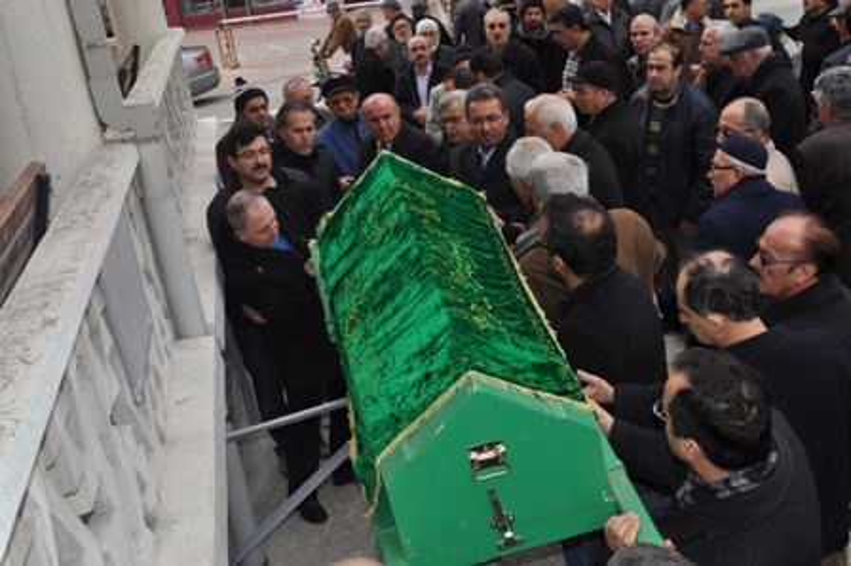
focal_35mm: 39
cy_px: 283
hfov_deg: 49.6
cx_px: 426
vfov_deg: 34.2
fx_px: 921
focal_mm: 26
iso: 200
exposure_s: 1/200
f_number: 8
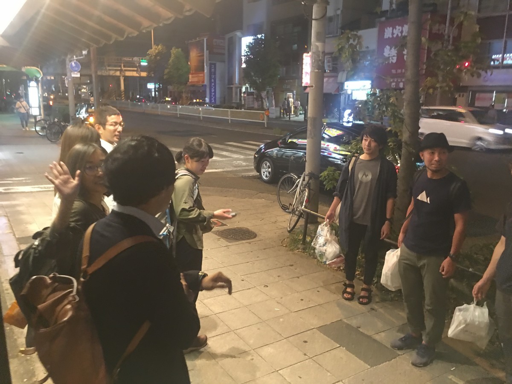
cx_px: 256
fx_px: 429
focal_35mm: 29
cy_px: 192
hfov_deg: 61.7
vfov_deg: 48.2
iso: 64
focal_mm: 4.15
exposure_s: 1/4
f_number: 2.2
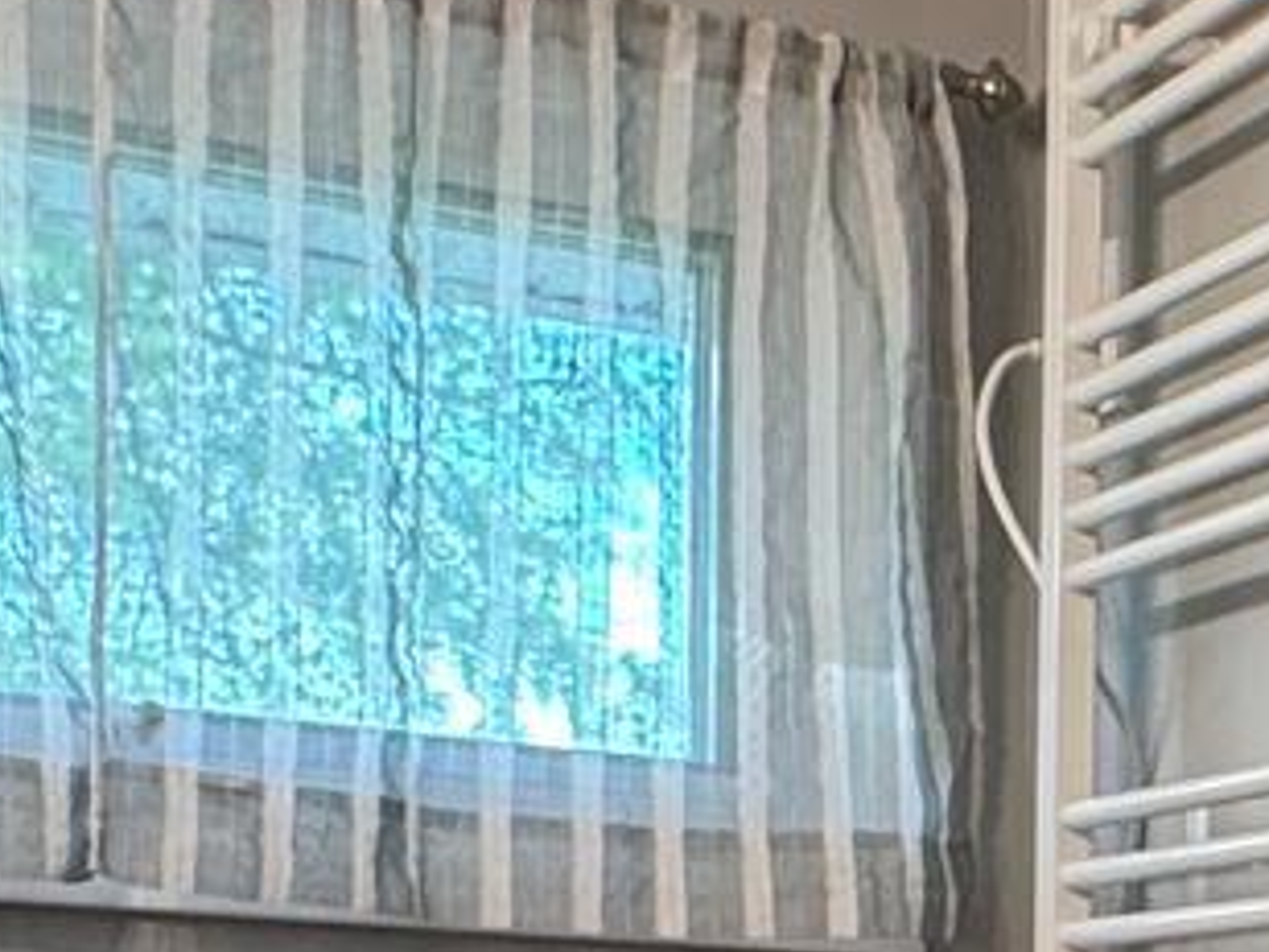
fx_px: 3409
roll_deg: -1.5
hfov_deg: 18.8
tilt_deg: -5.1
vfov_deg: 14.7
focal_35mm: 93
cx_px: 1846
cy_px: 1455
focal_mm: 2.22
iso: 200
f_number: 2.2
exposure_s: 1/60
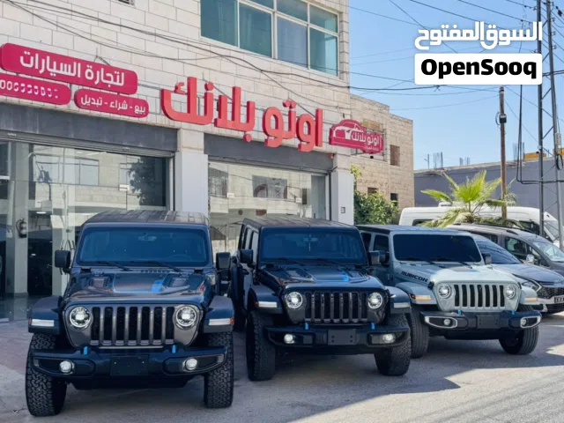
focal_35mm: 24
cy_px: 212
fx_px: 391
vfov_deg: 56.8
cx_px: 282
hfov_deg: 71.6
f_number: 1.78
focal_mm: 6.76
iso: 80
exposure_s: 1/1042
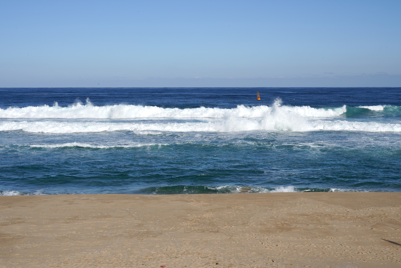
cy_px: 134
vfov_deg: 22.6
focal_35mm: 60
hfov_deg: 33.4
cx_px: 200
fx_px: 668
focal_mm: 60
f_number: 22
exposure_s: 1/100
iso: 100
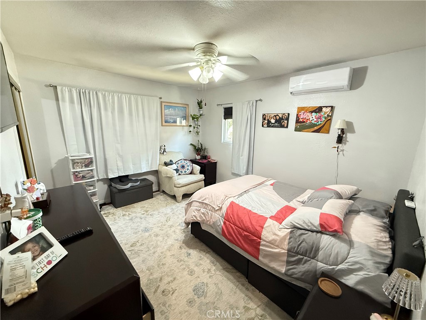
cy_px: 160
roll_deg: -1.8
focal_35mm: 14
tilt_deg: -11.7
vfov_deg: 85.7
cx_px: 213
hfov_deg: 102.1
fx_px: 172
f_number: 2.2
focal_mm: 2.22
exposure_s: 1/60
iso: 640
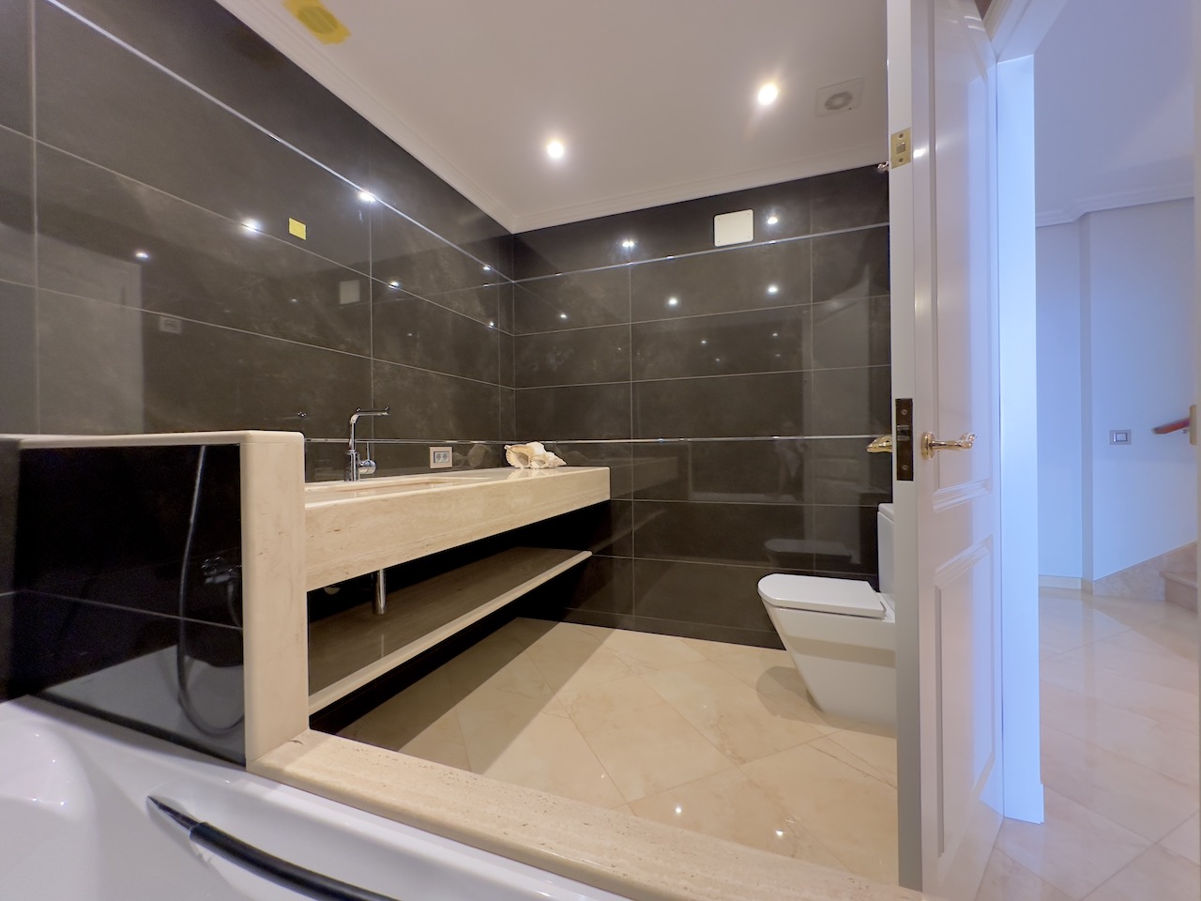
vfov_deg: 85.7
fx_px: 486
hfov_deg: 102.1
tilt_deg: -0.4
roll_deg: +1.1
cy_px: 450
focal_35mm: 14
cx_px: 600
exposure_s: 1/50
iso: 1000
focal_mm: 2.22
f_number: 2.2
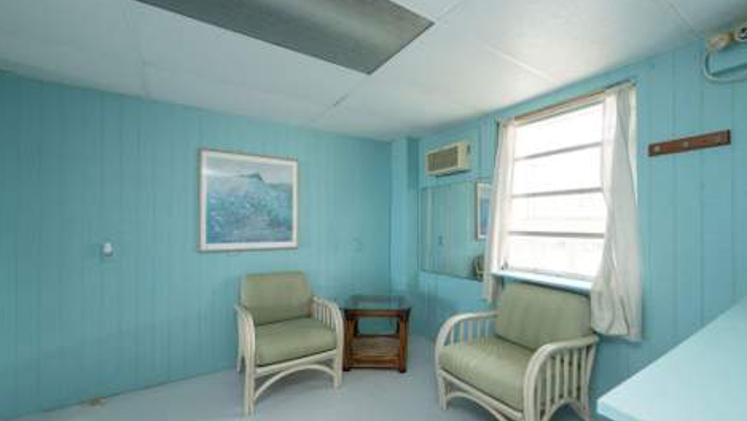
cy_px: 218
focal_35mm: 15
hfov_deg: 103.0
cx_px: 374
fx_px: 297
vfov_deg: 70.5
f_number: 8
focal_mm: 14
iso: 1250
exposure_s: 1/60
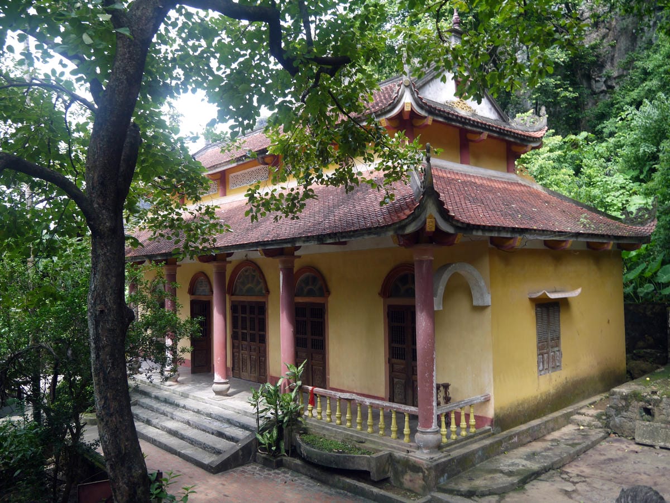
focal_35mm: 28
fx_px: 542
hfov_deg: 63.4
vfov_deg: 49.7
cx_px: 335
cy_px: 252
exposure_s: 1/125
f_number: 4
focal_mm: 14
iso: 160
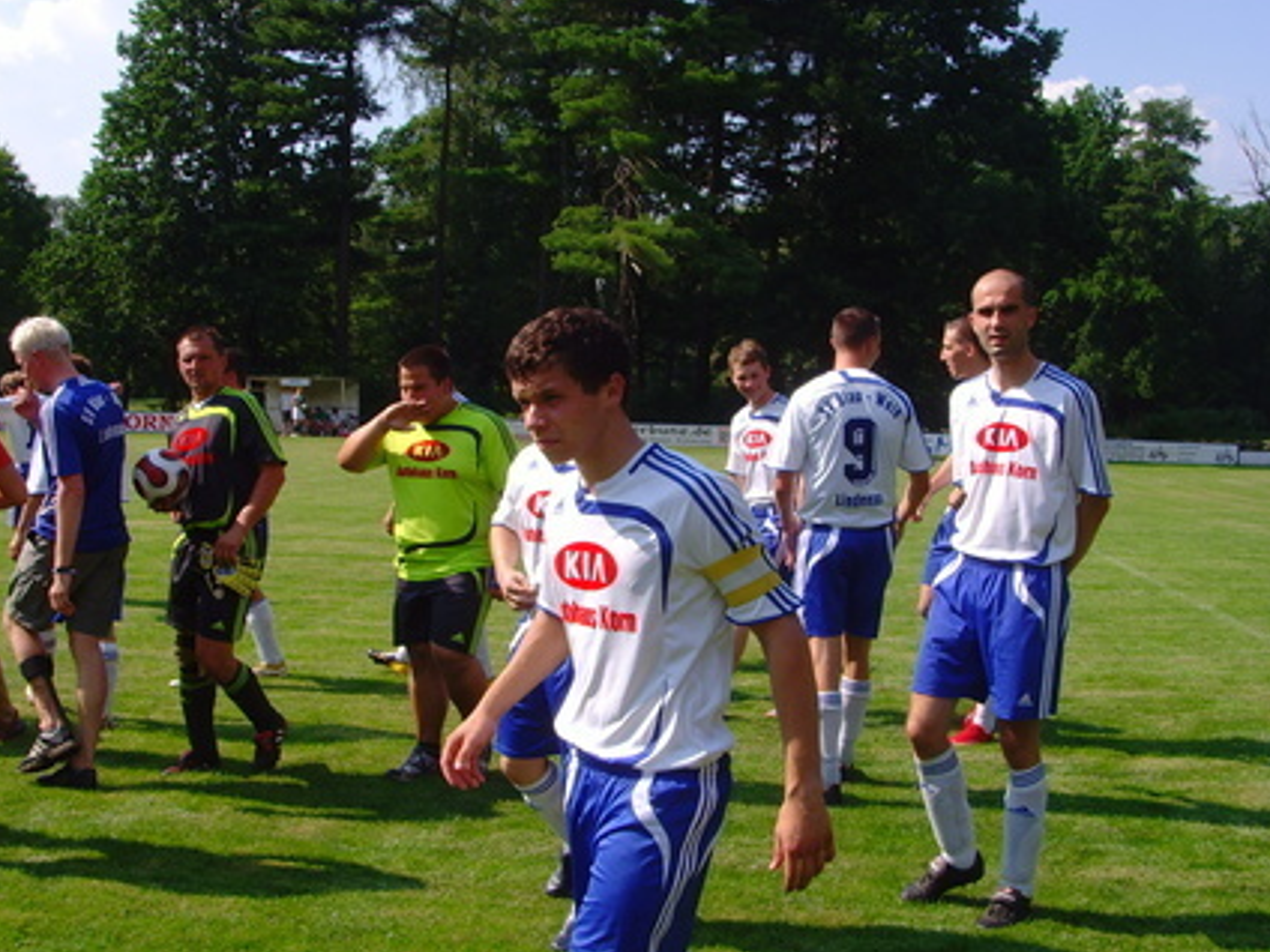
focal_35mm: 46
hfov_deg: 41.2
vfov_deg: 31.5
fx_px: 1688
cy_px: 516
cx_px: 590
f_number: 6.3
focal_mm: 6.6
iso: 80
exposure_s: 1/250
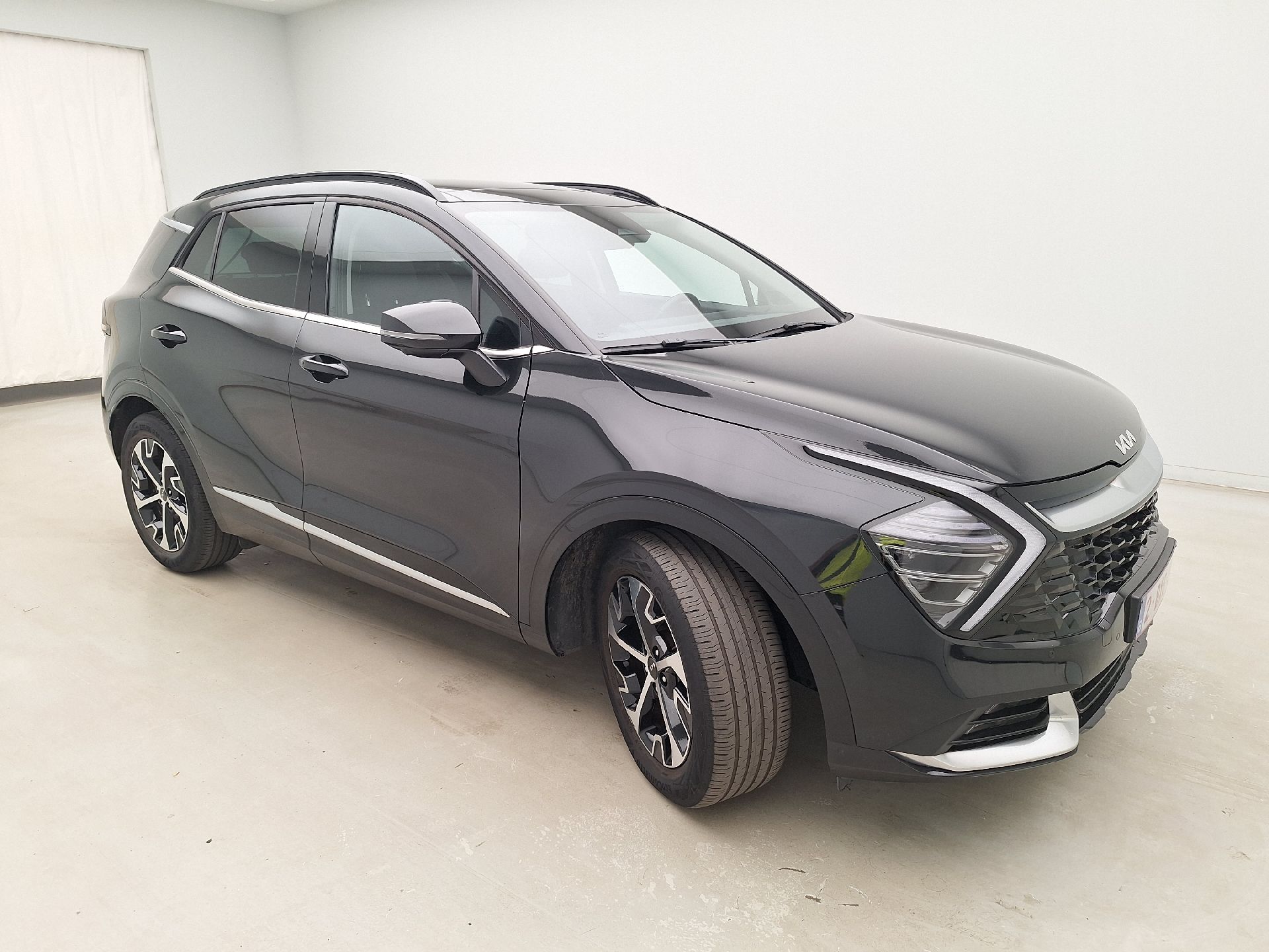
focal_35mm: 23
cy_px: 476
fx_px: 843
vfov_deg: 58.9
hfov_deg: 73.9
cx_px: 634
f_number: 1.8
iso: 64
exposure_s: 1/100
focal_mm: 5.54
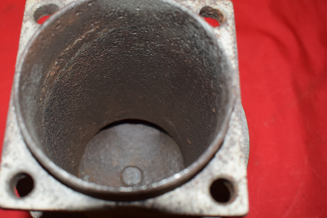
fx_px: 425
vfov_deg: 28.7
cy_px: 83
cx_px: 132
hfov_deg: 41.9
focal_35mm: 47
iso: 640
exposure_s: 1/160
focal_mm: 21
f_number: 5
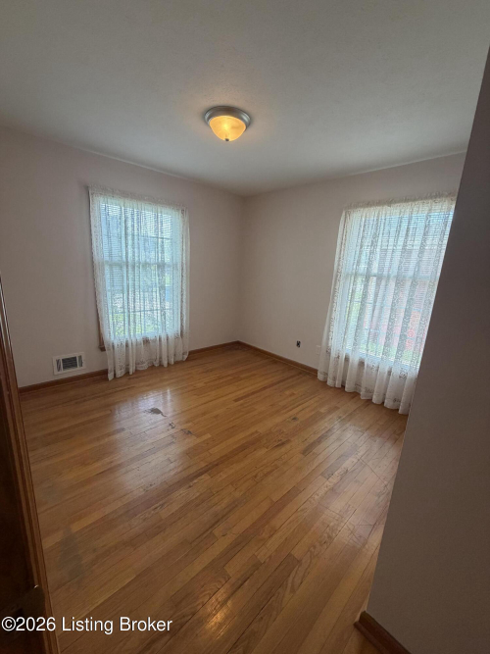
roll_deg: -3.5
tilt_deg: -13.4
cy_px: 327
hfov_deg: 85.7
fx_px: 264
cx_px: 245
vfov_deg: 102.1
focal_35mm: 14
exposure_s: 1/120
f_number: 2.2
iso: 250
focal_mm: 2.22
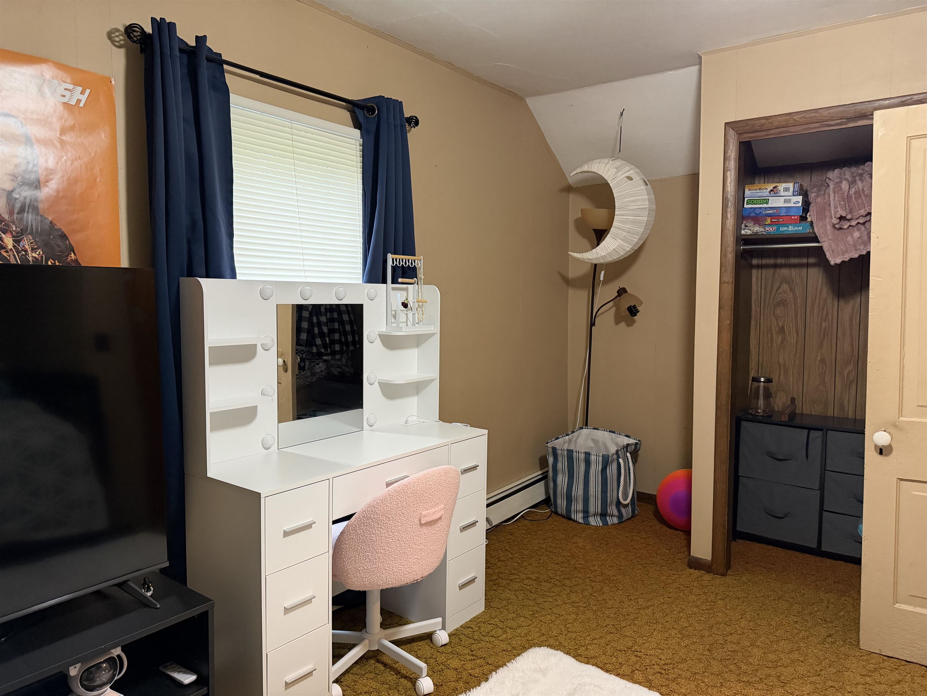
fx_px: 643
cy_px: 348
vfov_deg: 56.8
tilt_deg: -4.6
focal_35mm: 24
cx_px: 464
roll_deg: +0.1
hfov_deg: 71.6
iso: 640
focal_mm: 6.76
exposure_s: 1/40
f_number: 1.78
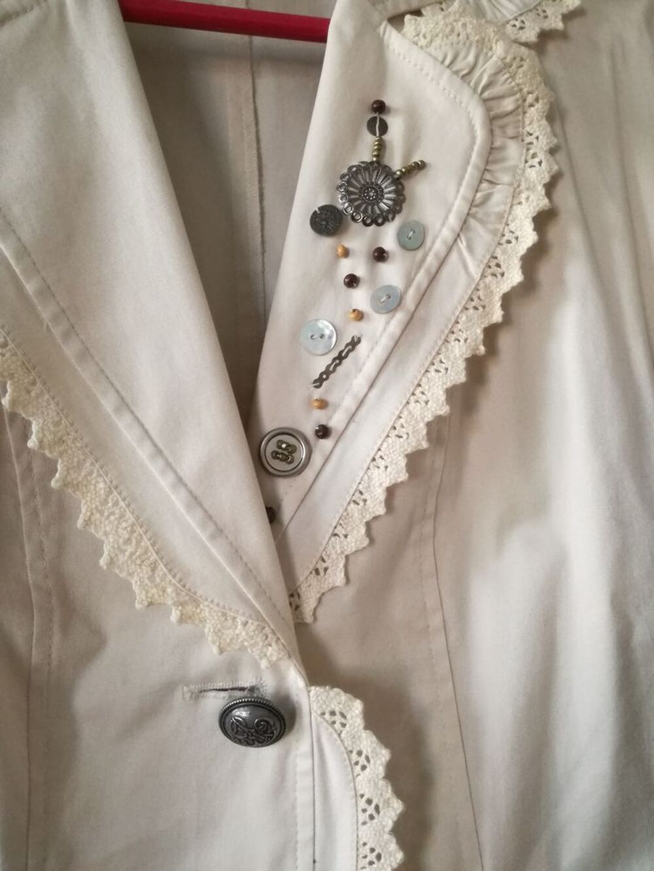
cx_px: 327
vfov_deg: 65.3
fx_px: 680
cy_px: 436
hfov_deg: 51.4
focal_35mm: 27
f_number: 2
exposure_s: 1/33.3
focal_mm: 3.79
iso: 400
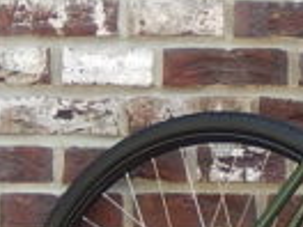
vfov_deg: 5.2
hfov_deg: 6.7
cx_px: 583
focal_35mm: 285
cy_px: 218
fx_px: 2495
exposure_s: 1/60
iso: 125
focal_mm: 12
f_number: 4.8
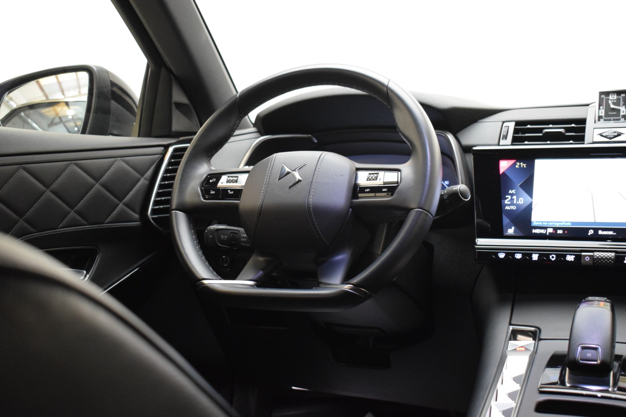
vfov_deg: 28.1
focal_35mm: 48
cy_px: 208
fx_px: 835
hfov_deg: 41.1
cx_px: 313
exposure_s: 1/60
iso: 3200
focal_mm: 32
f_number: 4.5
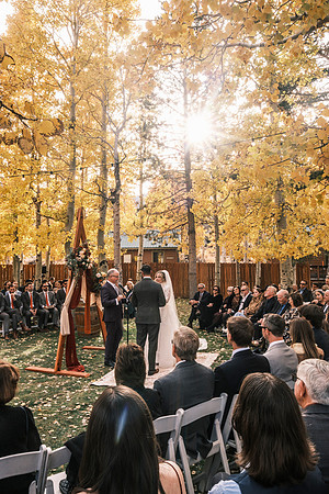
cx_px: 164
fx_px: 370
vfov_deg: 67.4
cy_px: 247
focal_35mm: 27
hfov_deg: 47.9
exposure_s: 1/30
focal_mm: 18
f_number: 16
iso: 250
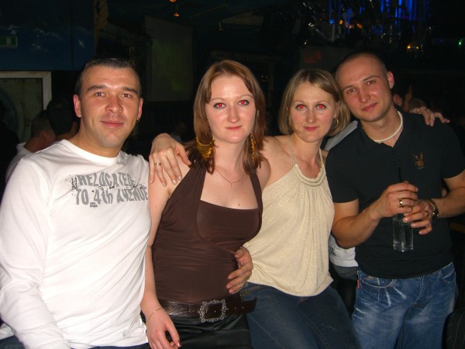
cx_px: 232
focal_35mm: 38
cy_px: 174
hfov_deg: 49.0
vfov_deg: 37.7
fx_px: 510
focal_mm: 7.9
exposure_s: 1/60
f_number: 2.8
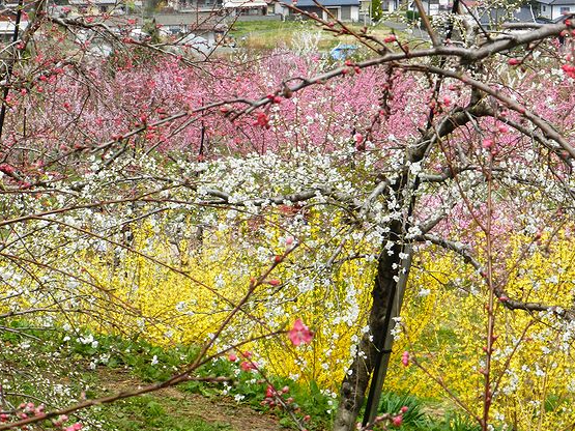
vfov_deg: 9.0
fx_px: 2724
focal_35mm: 164
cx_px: 249
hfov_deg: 12.0
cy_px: 271
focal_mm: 23.1
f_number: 6.3
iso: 200
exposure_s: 1/800
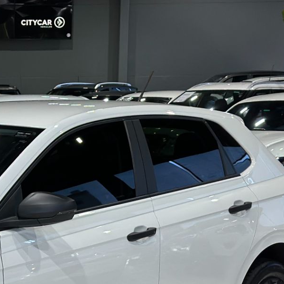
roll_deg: +0.3
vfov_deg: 12.6
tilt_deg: -9.7
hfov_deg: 12.5
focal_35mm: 136
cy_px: 311
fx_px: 1262
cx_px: -59
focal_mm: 6.86
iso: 125
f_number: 1.78
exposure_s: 1/164
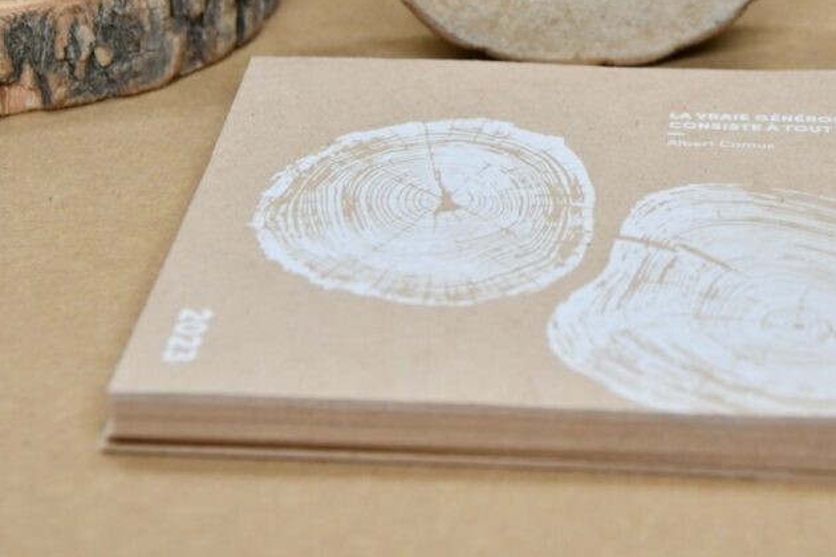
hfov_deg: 16.7
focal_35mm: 122
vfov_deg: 11.2
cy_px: 109
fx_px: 2833
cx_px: 626
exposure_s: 1/100
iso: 800
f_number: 7.1
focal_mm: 50
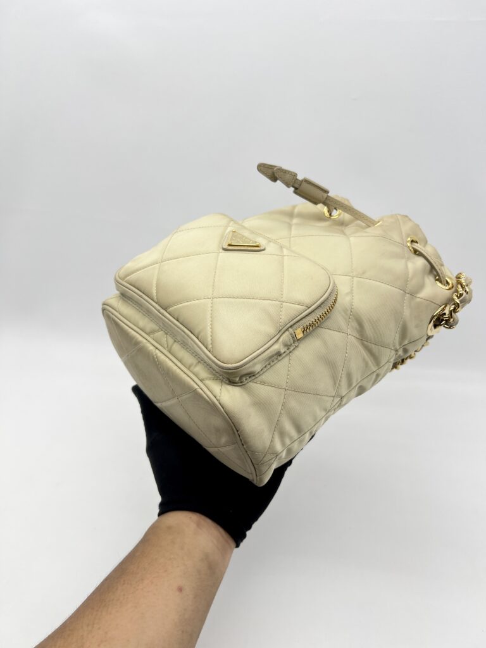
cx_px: 243
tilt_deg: -27.9
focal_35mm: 26
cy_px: 324
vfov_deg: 67.3
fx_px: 487
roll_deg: +1.3
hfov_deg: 53.1
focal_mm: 5.7
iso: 32
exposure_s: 1/139
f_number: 1.5
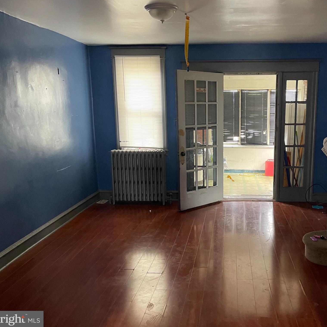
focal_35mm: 31
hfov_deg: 51.8
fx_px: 331
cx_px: 210
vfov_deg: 52.5
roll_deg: +1.6
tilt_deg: -8.3
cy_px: 163
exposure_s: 1/59
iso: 500
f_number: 1.6
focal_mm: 5.1
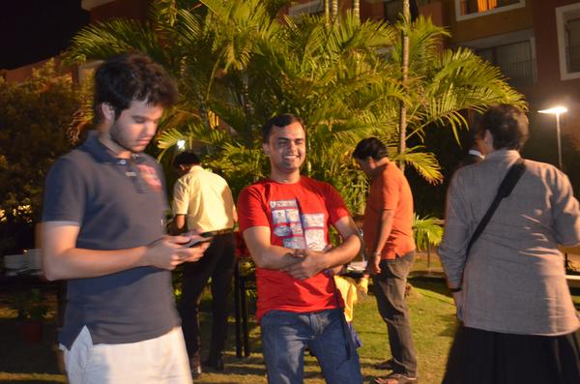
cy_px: 192
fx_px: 579
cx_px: 290
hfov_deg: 53.2
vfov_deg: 36.7
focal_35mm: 36
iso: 3200
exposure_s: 1/15
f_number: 4
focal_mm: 24
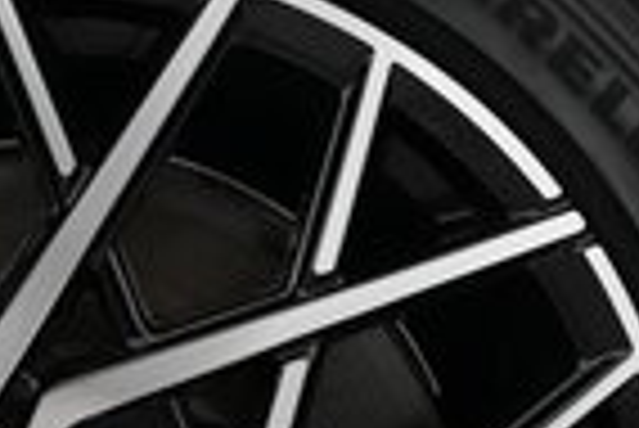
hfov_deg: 18.7
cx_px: 122
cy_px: 581
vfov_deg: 12.3
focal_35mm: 108
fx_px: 1919
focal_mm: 24
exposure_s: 1/125
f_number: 4.5
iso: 4000
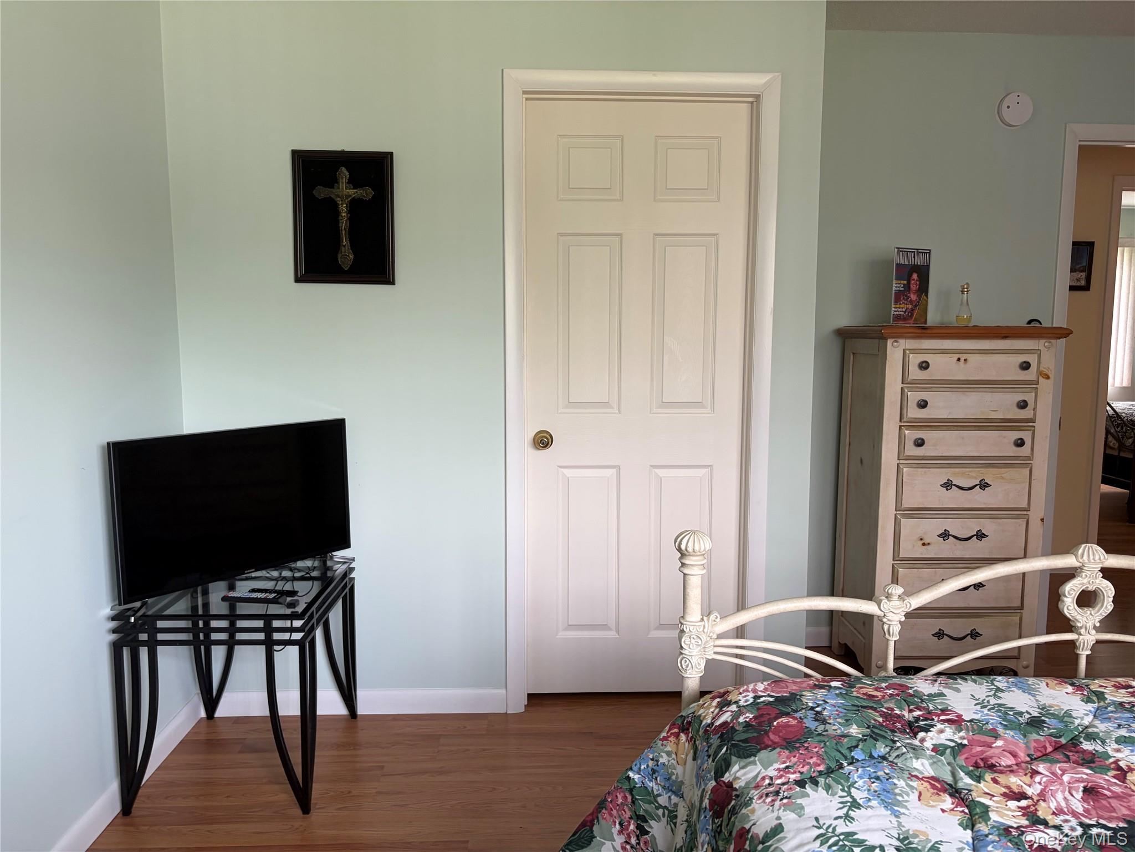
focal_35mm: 26
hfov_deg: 67.3
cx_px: 568
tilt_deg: -5.6
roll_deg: +0.2
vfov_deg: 53.1
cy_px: 426
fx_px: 852
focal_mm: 5.96
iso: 100
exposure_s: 1/60
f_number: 1.6
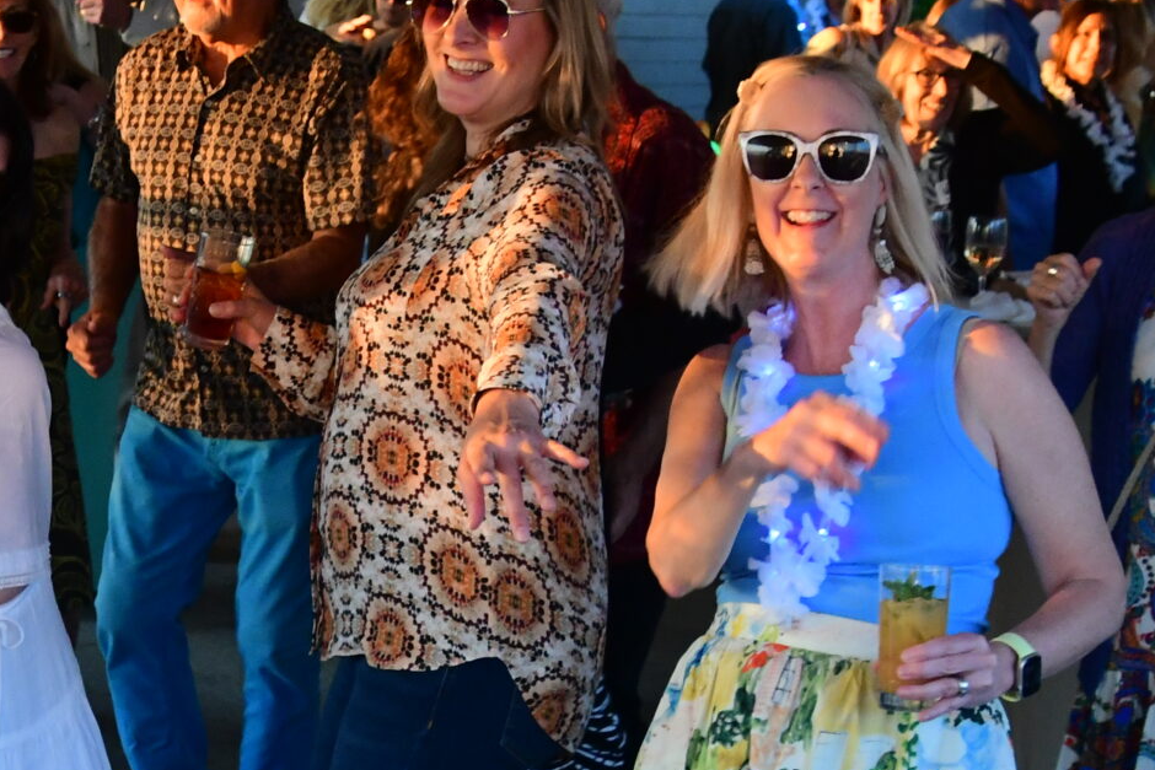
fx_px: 3144
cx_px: 251
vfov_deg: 14.0
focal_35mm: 98
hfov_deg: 20.6
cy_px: 461
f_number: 3.5
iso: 2200
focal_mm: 24
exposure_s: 1/250
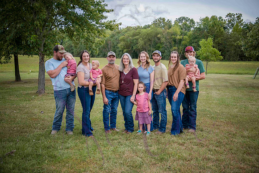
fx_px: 273
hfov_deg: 50.7
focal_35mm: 38
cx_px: 130
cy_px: 86
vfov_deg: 35.1
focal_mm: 38
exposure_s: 1/500
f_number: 4.5
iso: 400
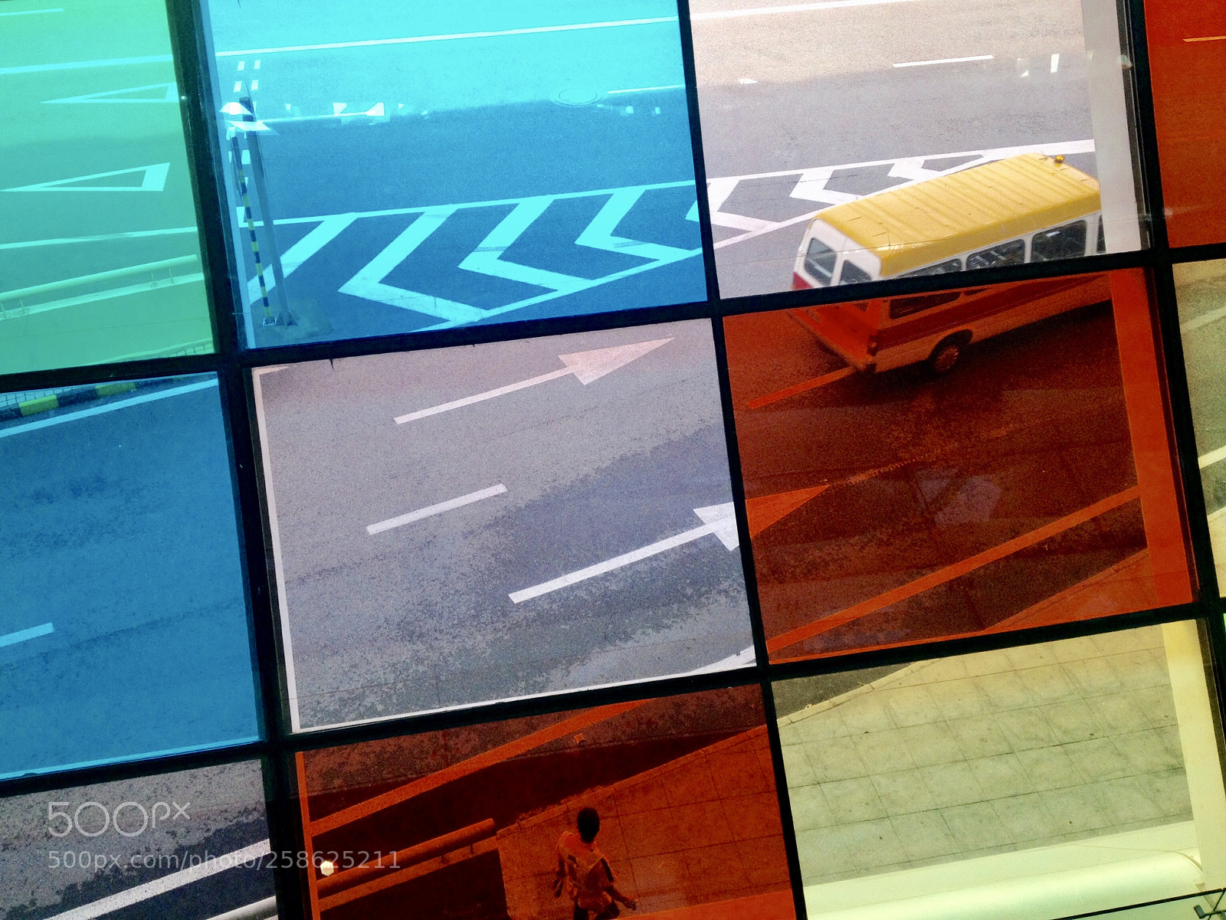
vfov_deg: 40.7
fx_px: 1240
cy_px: 460
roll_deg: +0.0
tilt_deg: -38.8
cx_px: 613
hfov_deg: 52.6
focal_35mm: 35
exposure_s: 1/120
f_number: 2.4
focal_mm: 4.28
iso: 80
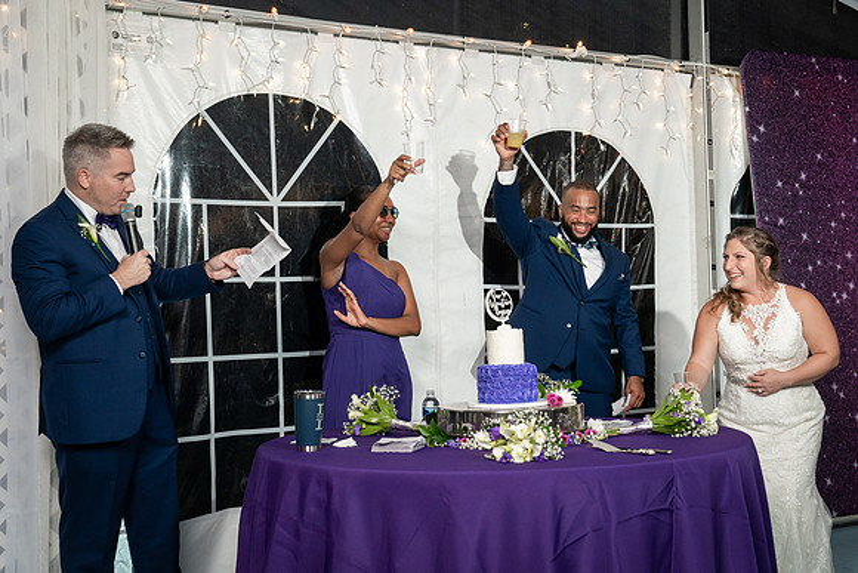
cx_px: 438
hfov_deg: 41.7
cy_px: 283
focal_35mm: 47
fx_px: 1126
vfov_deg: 28.5
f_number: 5.6
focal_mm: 46
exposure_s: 1/200
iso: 1600
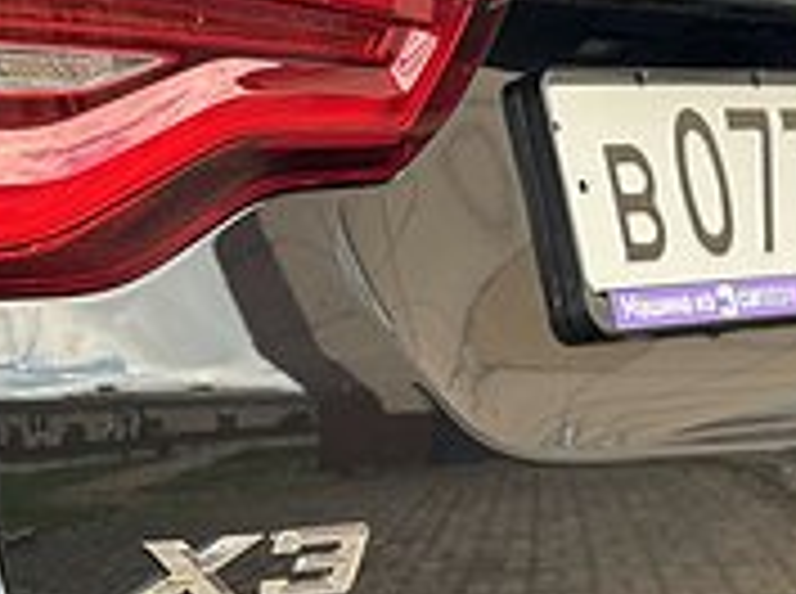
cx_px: 225
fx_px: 3419
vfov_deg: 9.9
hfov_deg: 13.2
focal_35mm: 149
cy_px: 544
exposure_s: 1/201
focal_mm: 6.76
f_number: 1.78
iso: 50
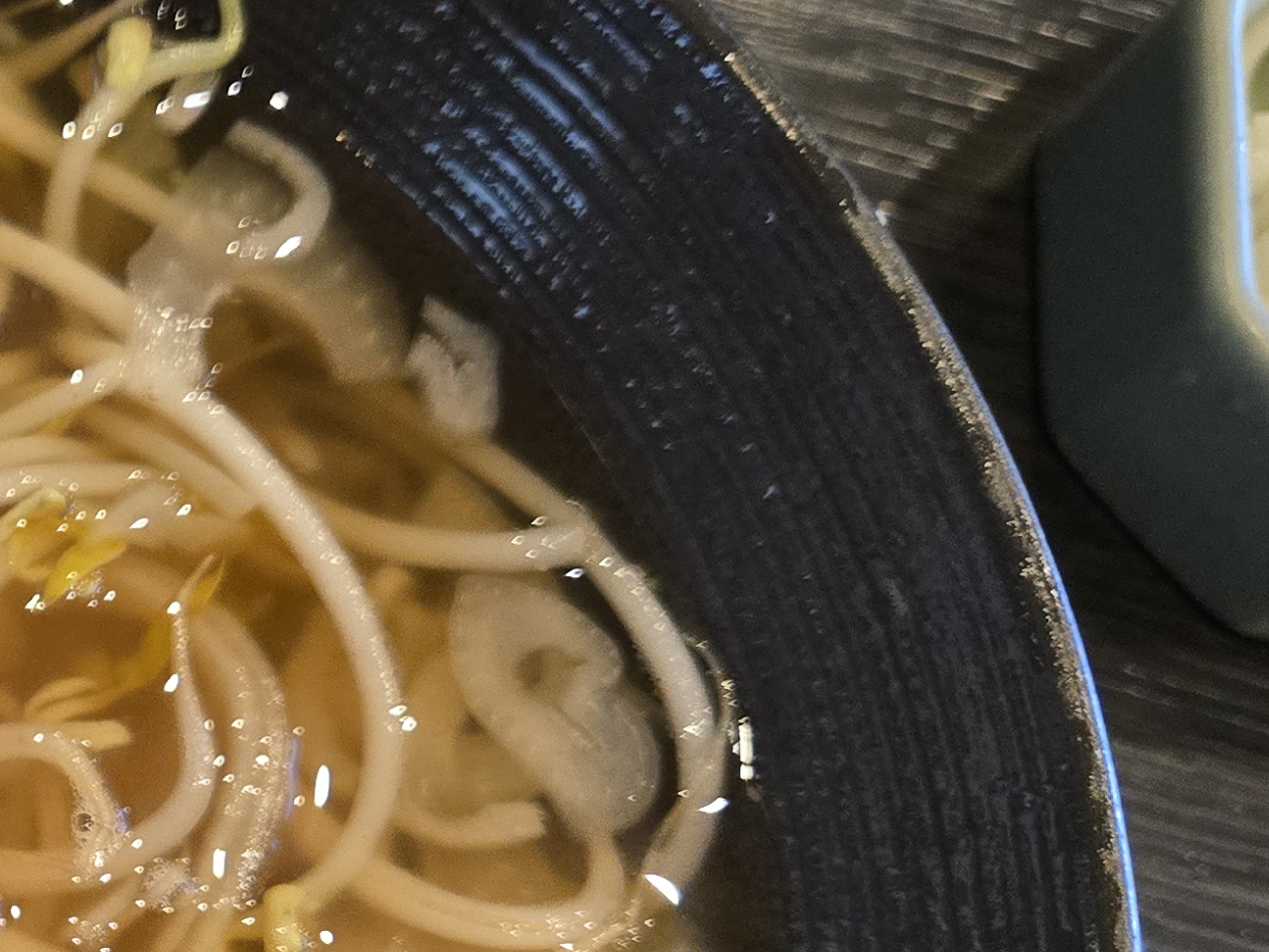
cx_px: -560
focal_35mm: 73
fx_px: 2676
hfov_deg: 22.5
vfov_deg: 19.6
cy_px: 937
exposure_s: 1/120
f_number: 1.8
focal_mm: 5.4
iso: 640
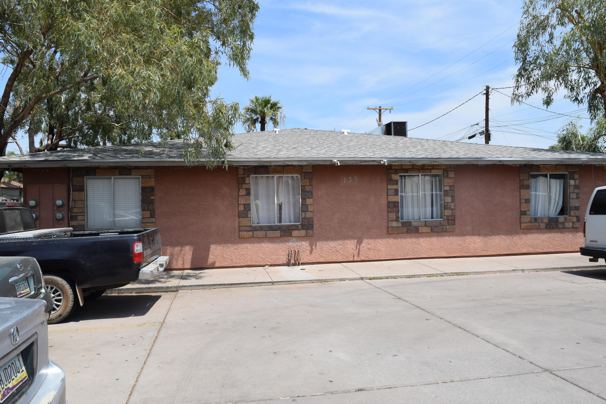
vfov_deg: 47.9
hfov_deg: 67.4
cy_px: 202
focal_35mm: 27
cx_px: 303
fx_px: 454
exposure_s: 1/400
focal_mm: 18
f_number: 10
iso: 200
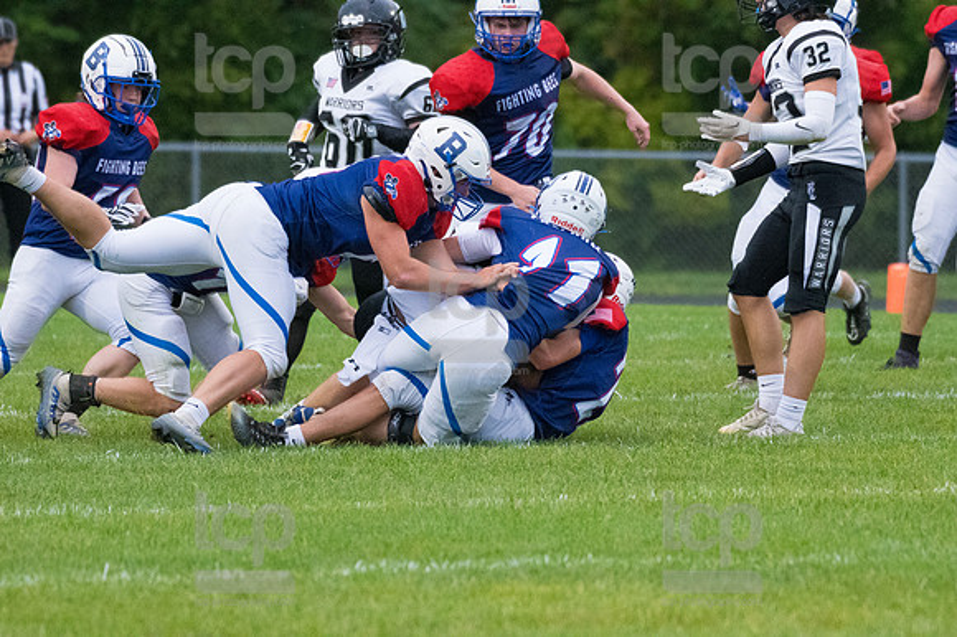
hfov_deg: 4.4
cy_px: 318
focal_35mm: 465
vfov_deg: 3.0
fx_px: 12354
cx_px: 478
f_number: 5.6
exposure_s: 1/2000
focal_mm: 310
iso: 6400
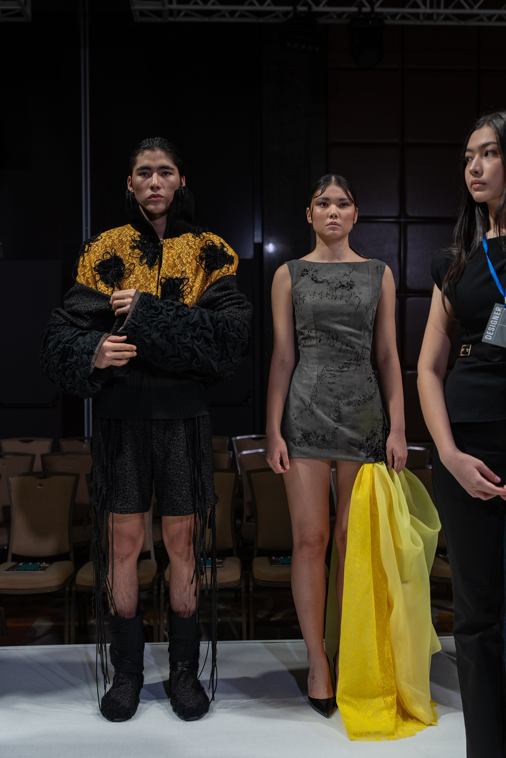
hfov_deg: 35.1
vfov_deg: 50.7
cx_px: 253
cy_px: 379
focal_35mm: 38
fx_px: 801
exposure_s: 1/125
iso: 200
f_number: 3.5
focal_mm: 38
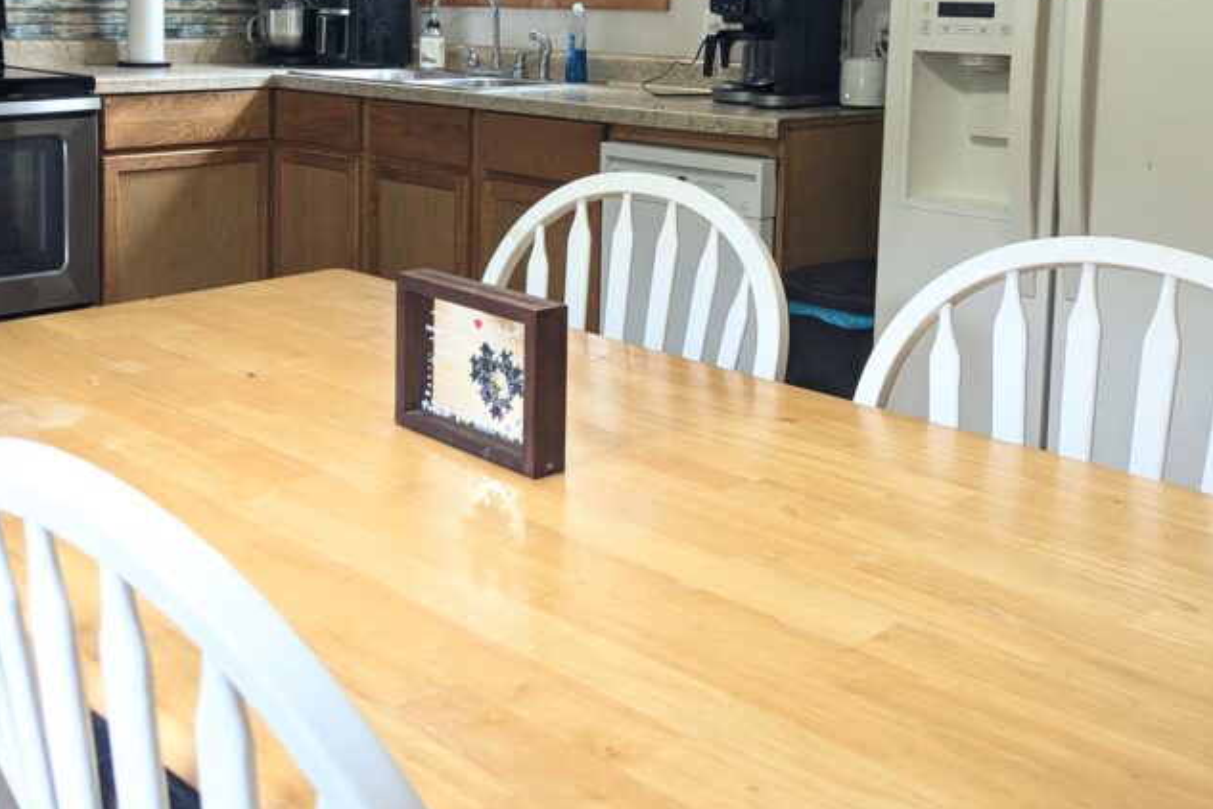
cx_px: 459
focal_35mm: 42
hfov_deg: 46.0
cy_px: 125
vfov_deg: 30.8
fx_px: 1415
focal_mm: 6.81
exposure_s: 1/60
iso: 324
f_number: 1.85
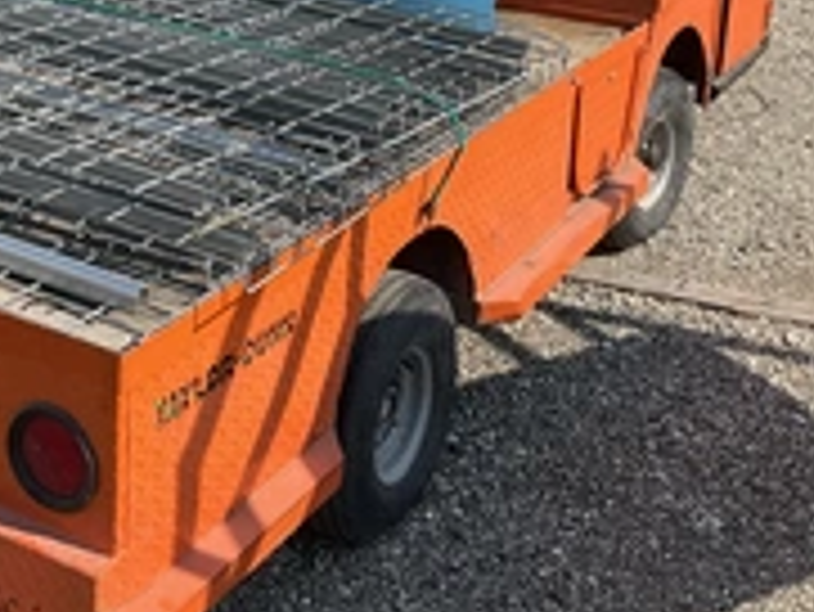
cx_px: 252
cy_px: 4
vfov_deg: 22.1
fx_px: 1506
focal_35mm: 64
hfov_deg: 30.0
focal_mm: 3
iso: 25
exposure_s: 1/1412
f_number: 1.8
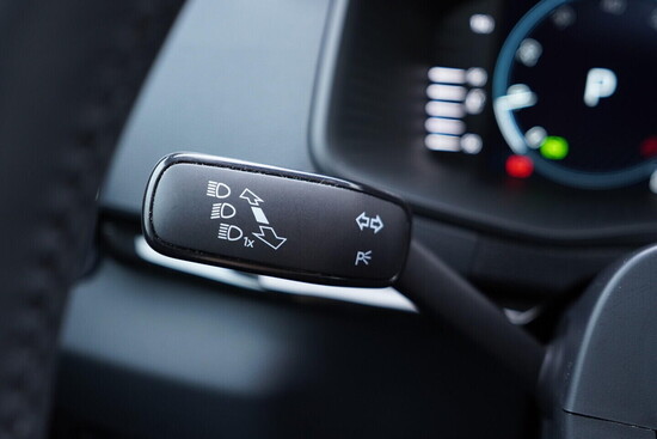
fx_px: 657
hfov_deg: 53.1
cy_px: 220
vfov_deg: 36.9
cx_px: 328
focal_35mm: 36
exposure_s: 1/40
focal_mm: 24
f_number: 2.8
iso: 500
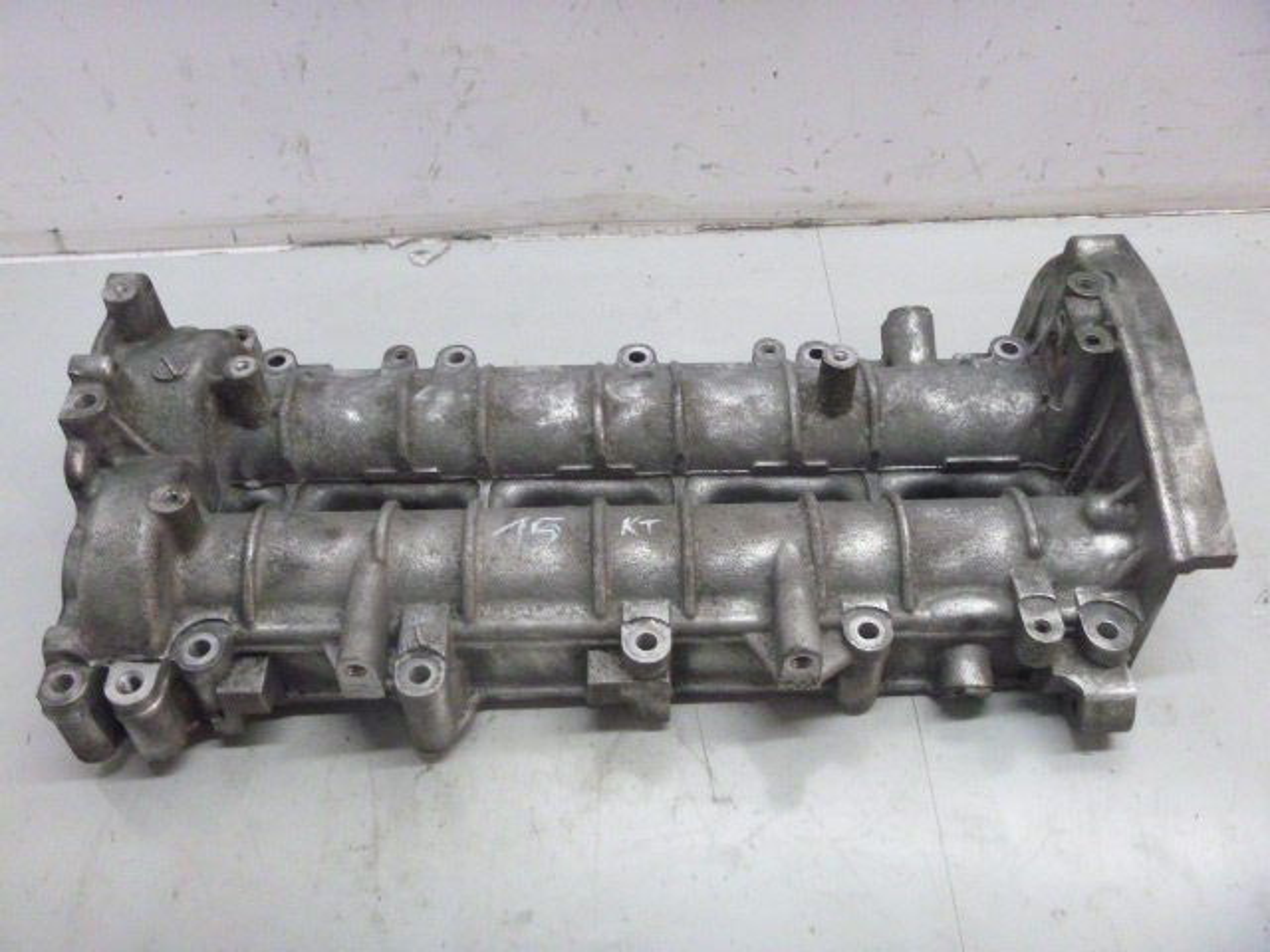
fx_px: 1211
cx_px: 635
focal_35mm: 33
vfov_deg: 42.9
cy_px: 476
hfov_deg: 55.4
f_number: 4.3
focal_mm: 5.9
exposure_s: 1/50
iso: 800
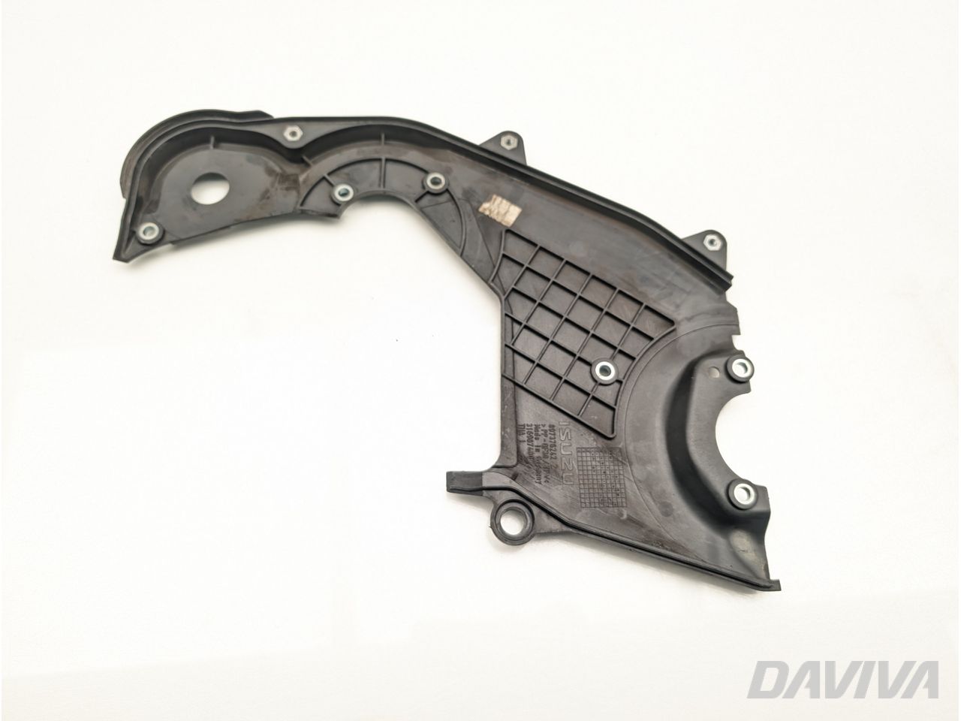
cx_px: 480
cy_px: 360
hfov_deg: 71.6
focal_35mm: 24
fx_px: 666
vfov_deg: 56.8
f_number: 1.68
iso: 29
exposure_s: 1/91.7
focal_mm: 6.9
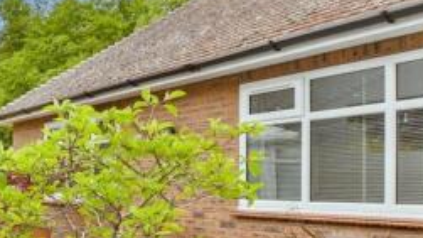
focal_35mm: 41
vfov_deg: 28.4
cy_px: 190
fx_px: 460
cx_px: -28
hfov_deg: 41.0
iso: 500
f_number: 7.1
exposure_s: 1/160
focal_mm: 10
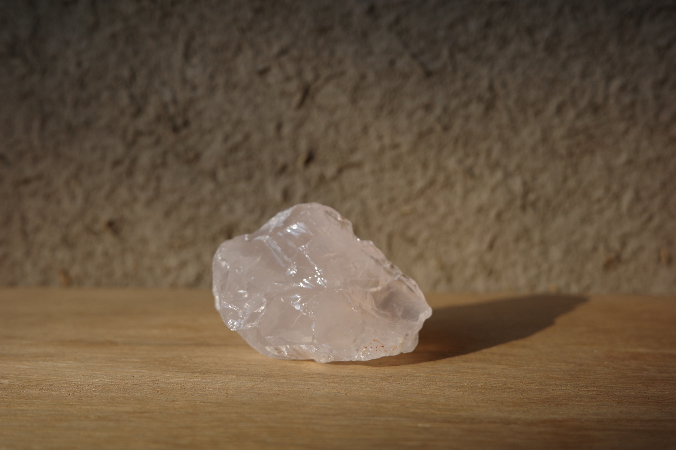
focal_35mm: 40
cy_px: 225
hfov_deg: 48.5
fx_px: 751
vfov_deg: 33.4
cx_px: 338
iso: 200
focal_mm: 26
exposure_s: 1/250
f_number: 4.5
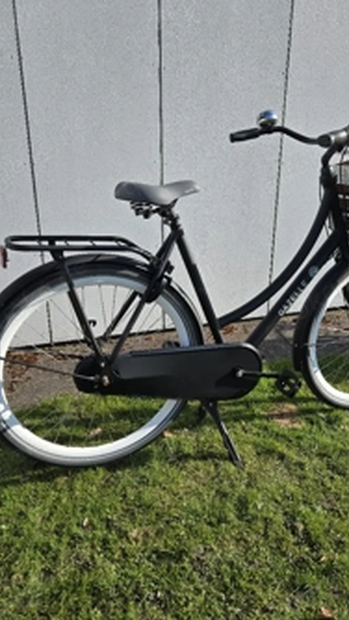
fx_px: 493
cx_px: 215
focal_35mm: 30
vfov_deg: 64.3
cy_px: 319
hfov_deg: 38.7
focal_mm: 5.4
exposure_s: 1/3333
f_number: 1.8
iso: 50
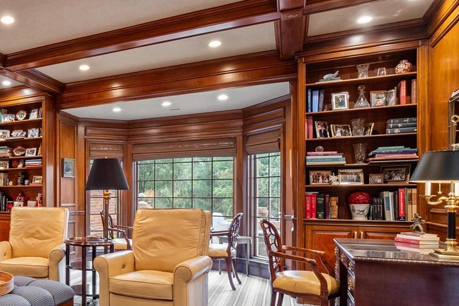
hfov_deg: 52.4
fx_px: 408
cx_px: 56
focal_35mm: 32
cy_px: 200
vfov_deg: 40.7
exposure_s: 1/2
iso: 400
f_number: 8
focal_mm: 9
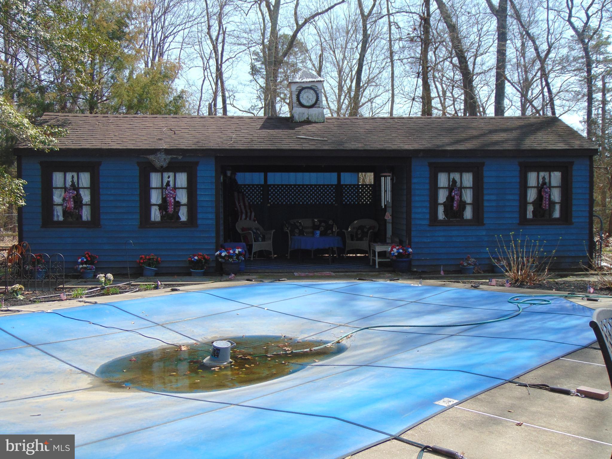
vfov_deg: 36.8
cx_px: 306
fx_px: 690
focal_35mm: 39
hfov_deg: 47.9
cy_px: 230
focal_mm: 6.9
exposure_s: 1/640
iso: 80
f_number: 3.3
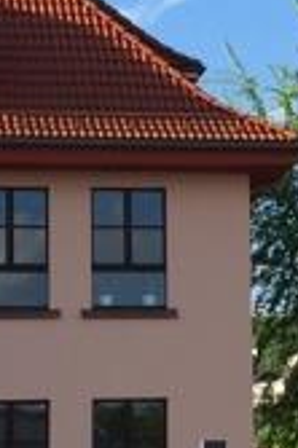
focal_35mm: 185
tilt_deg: +5.9
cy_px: 300
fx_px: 2302
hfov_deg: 7.3
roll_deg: +0.5
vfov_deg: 11.1
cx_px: 357
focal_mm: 4.15
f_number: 2.2
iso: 32
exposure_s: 1/860
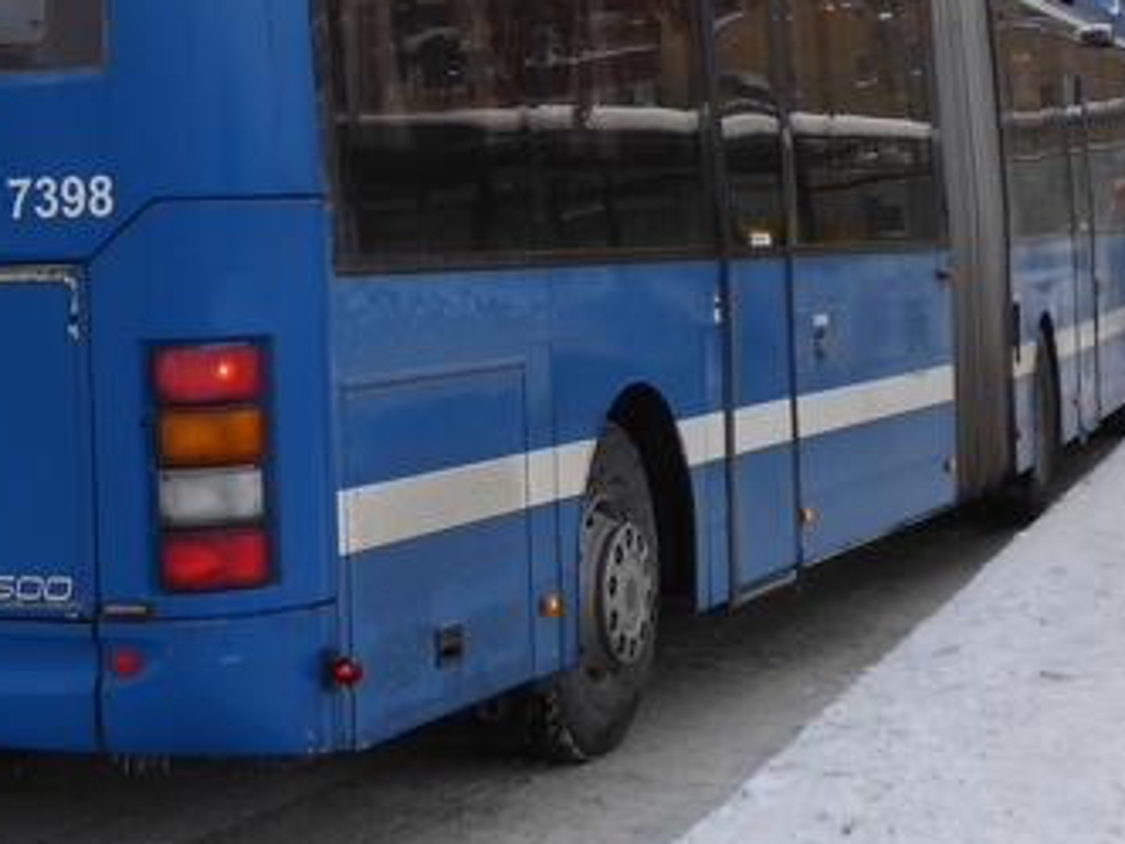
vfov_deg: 17.0
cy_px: 159
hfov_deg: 22.5
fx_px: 2795
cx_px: 268
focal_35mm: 86
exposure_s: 1/125
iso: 100
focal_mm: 6.4
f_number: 3.9
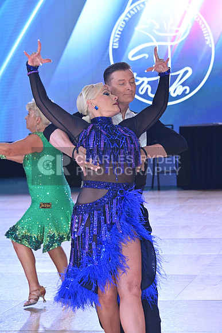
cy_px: 166
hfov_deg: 11.4
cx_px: 111
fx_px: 1109
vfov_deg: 17.1
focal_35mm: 120
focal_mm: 120
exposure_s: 1/200
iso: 1600
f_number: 11
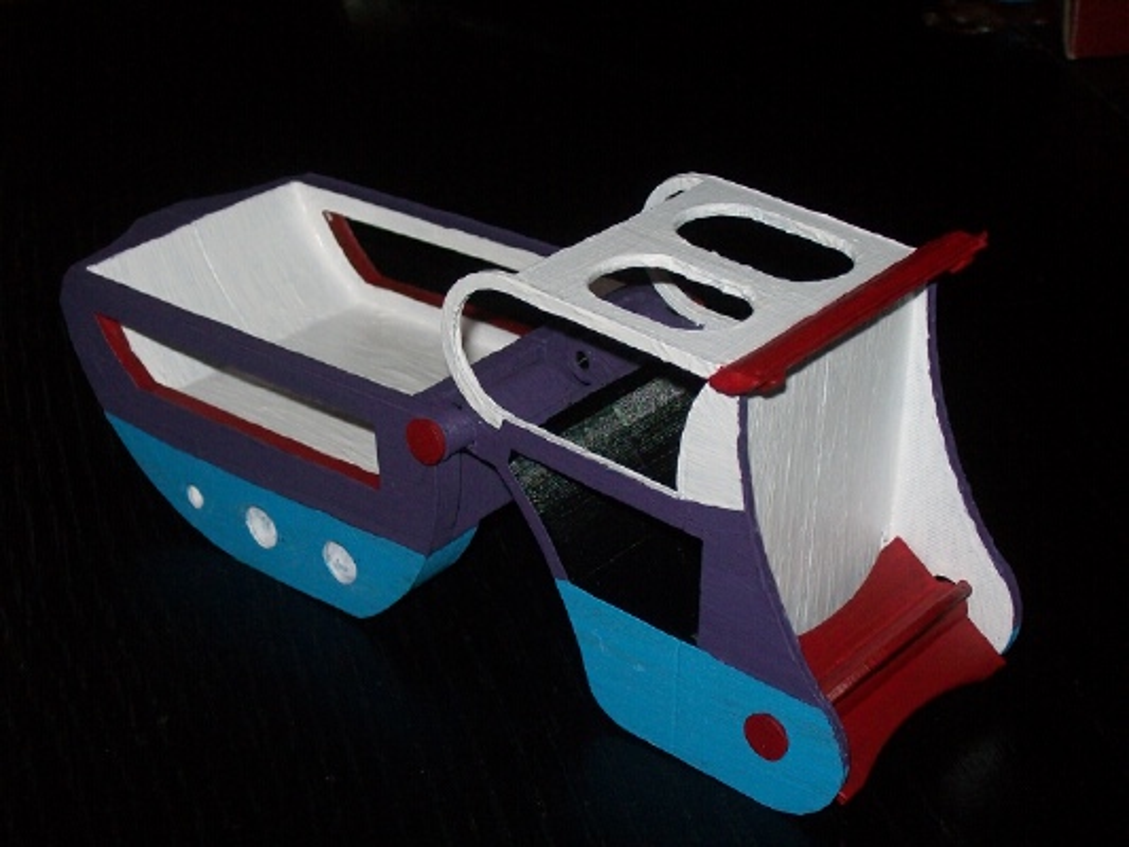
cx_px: 564
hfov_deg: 27.8
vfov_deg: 21.0
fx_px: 2284
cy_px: 424
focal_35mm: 70
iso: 200
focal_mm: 11.6
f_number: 3.8
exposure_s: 1/200
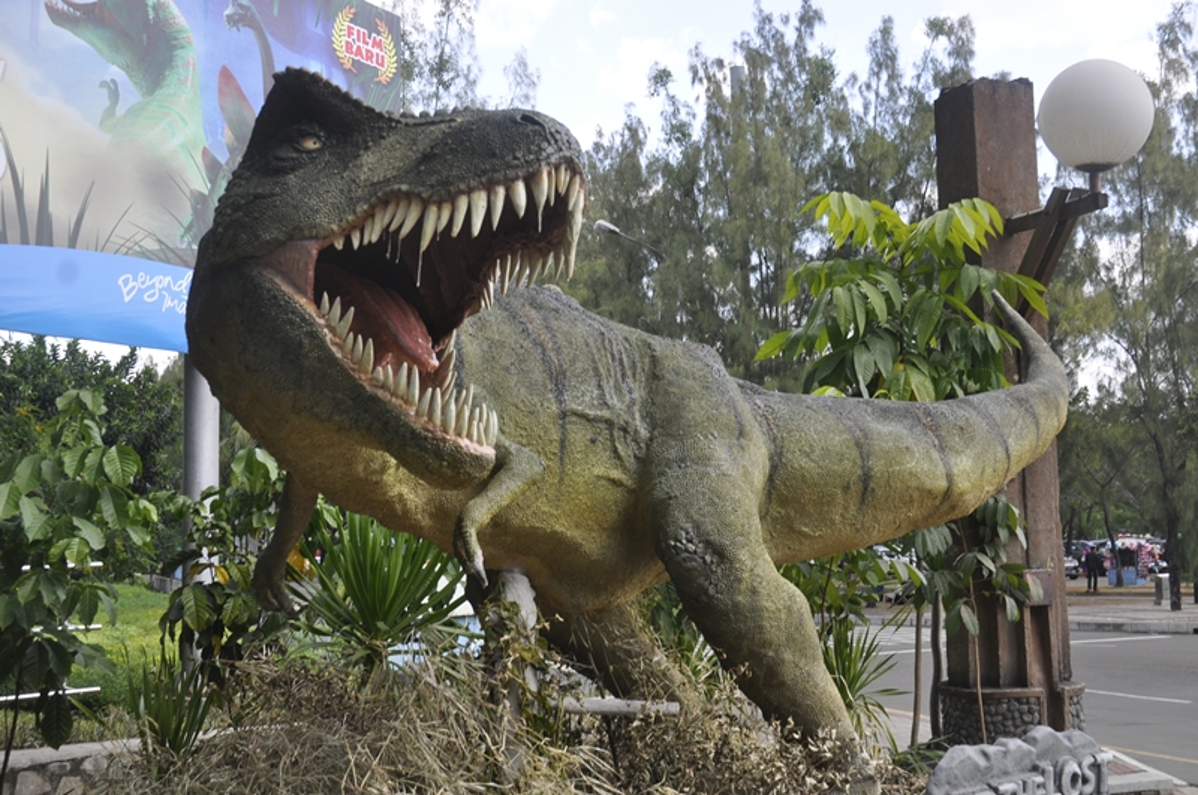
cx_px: 599
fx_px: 1446
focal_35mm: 44
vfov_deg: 30.8
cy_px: 398
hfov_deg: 45.0
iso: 200
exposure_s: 1/160
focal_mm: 29
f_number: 6.3
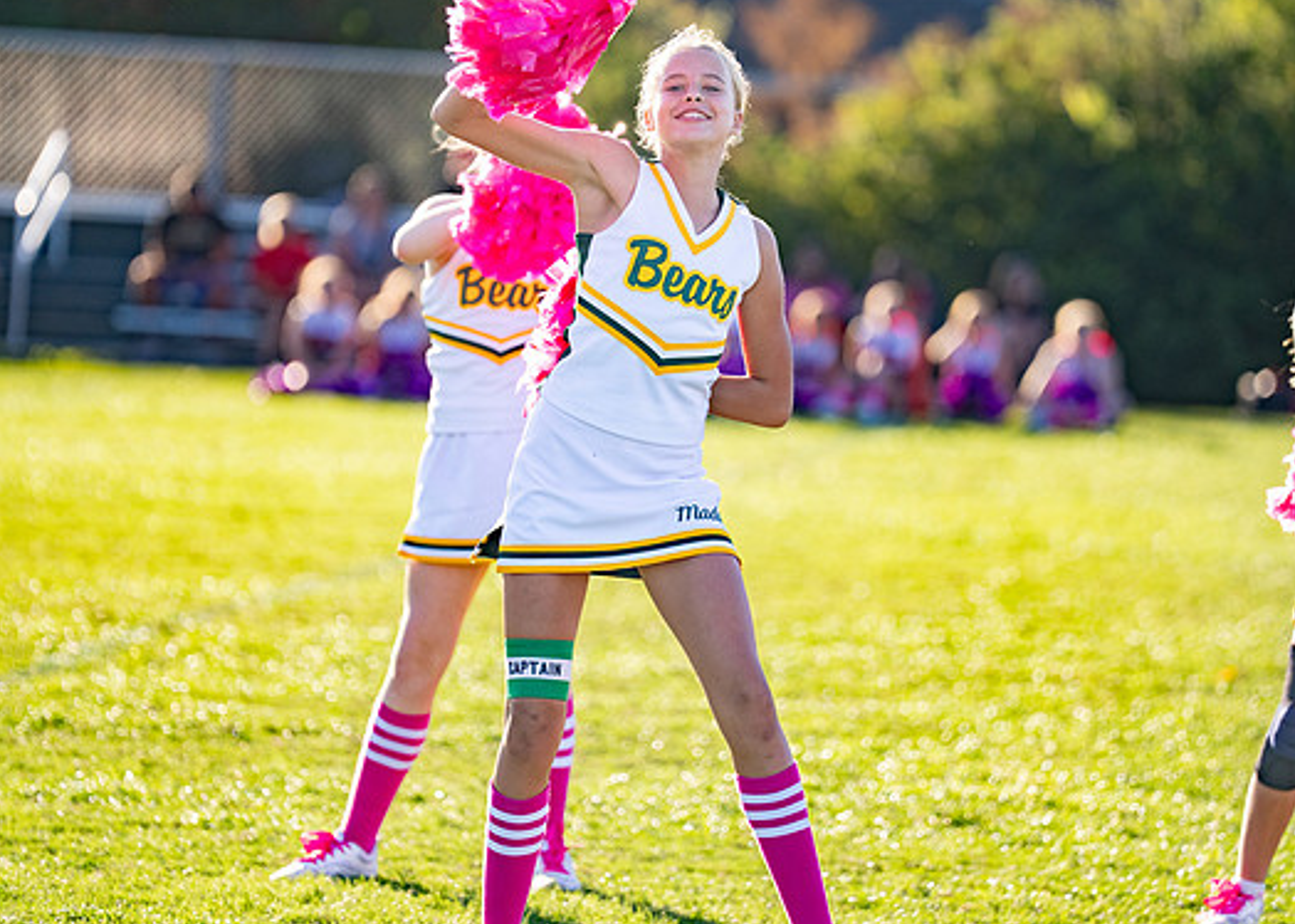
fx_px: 8641
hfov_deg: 8.6
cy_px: 382
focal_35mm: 235
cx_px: 658
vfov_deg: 6.1
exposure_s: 1/2500
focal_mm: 178
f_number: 2.8
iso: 500
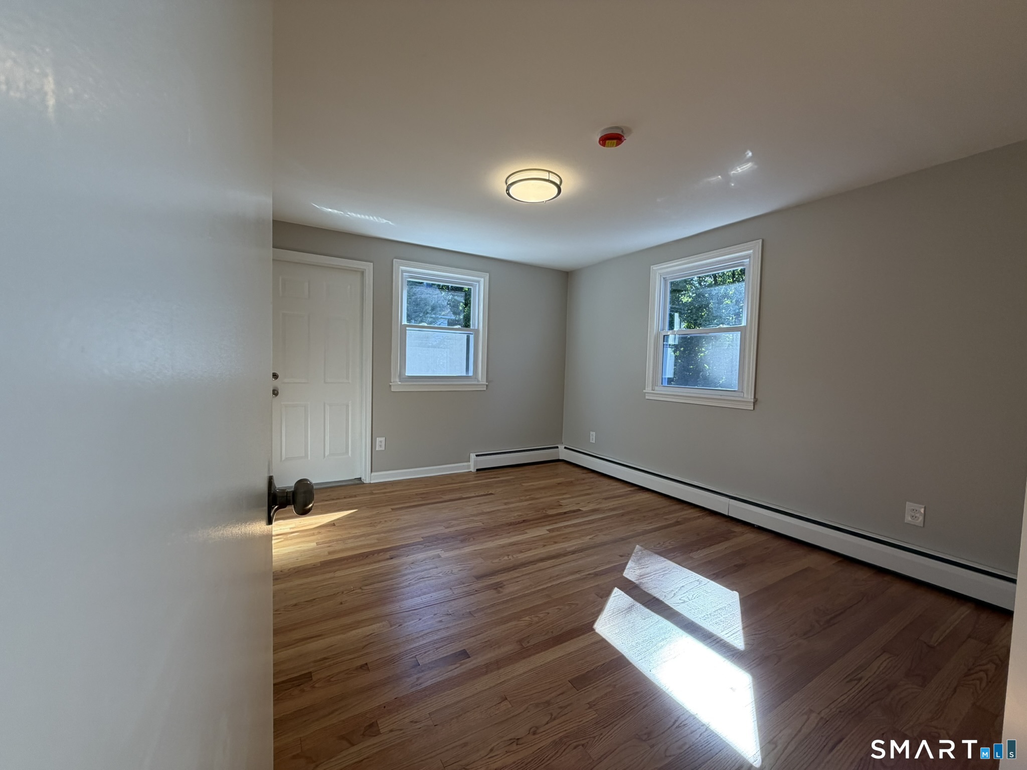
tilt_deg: -3.0
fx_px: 415
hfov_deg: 102.1
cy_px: 385
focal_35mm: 14
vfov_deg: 85.7
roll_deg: -2.0
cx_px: 514
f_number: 2.2
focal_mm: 2.22
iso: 100
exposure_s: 1/120
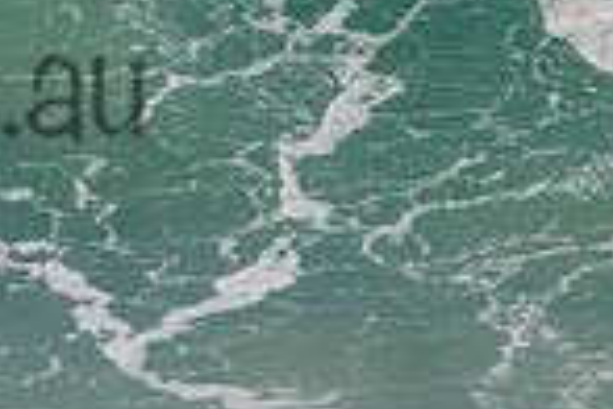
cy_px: 40
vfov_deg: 0.4
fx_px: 53599
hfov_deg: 0.7
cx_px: -296
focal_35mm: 3148
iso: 2000
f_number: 11
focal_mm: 800
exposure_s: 1/2000
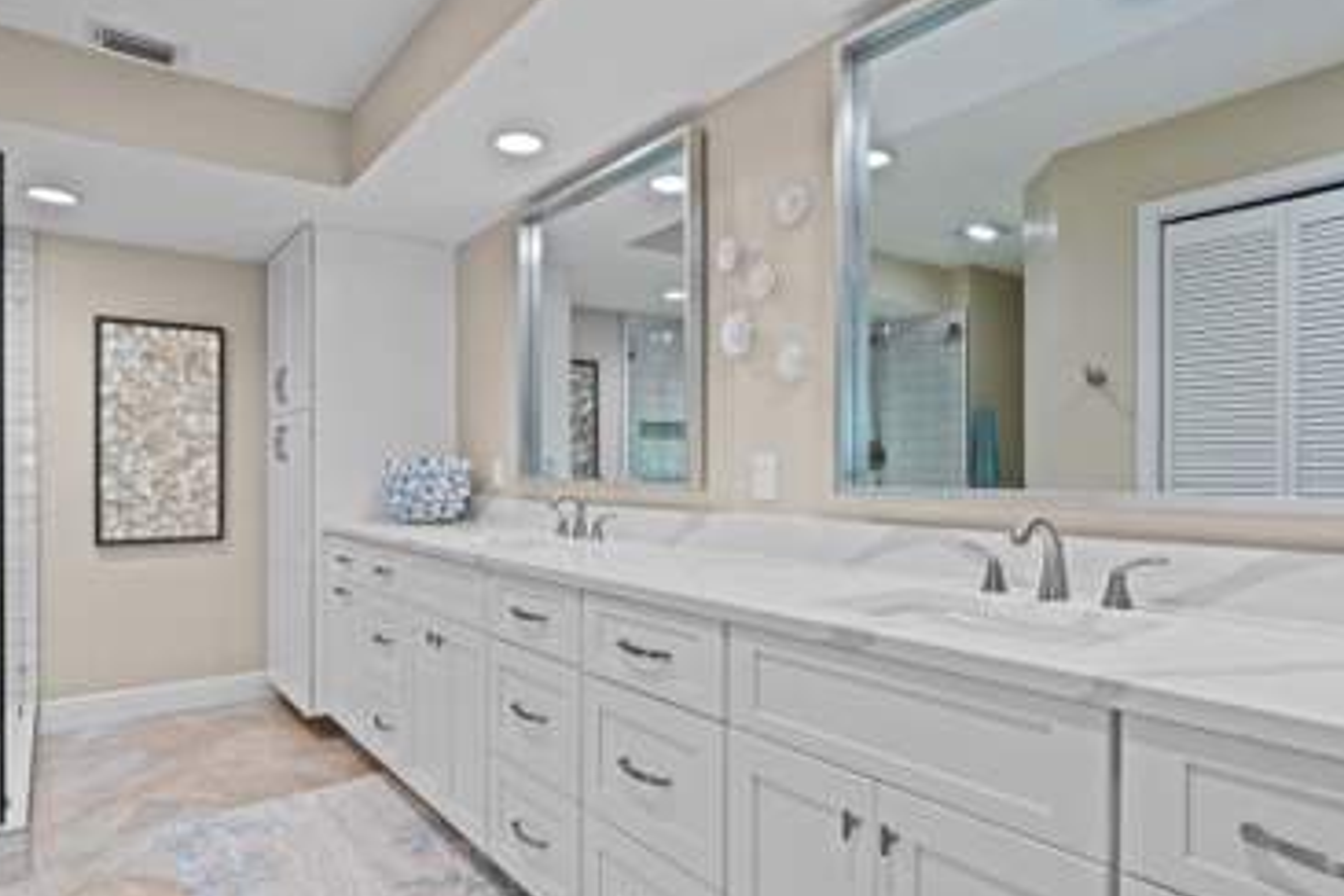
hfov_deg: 81.2
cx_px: 646
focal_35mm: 21
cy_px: 499
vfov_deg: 59.3
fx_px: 784
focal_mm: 16
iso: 640
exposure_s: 1/5
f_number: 11
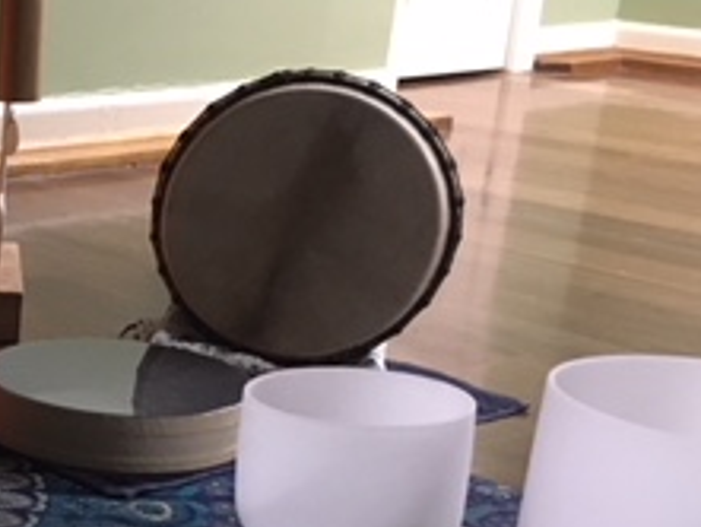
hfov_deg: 21.1
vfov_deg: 17.4
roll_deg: -1.7
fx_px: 1702
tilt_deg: -19.5
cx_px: -213
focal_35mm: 84
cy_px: 448
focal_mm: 4.15
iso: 250
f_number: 2.2
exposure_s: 1/17
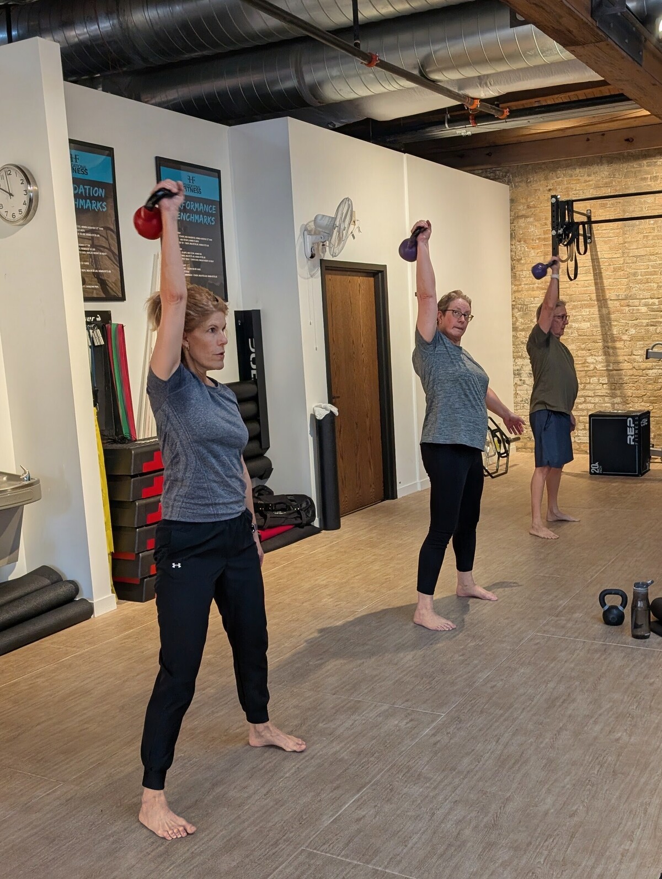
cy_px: 440
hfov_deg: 56.9
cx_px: 331
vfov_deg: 71.5
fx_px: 611
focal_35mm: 24
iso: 36
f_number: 1.68
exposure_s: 1/60
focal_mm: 6.9
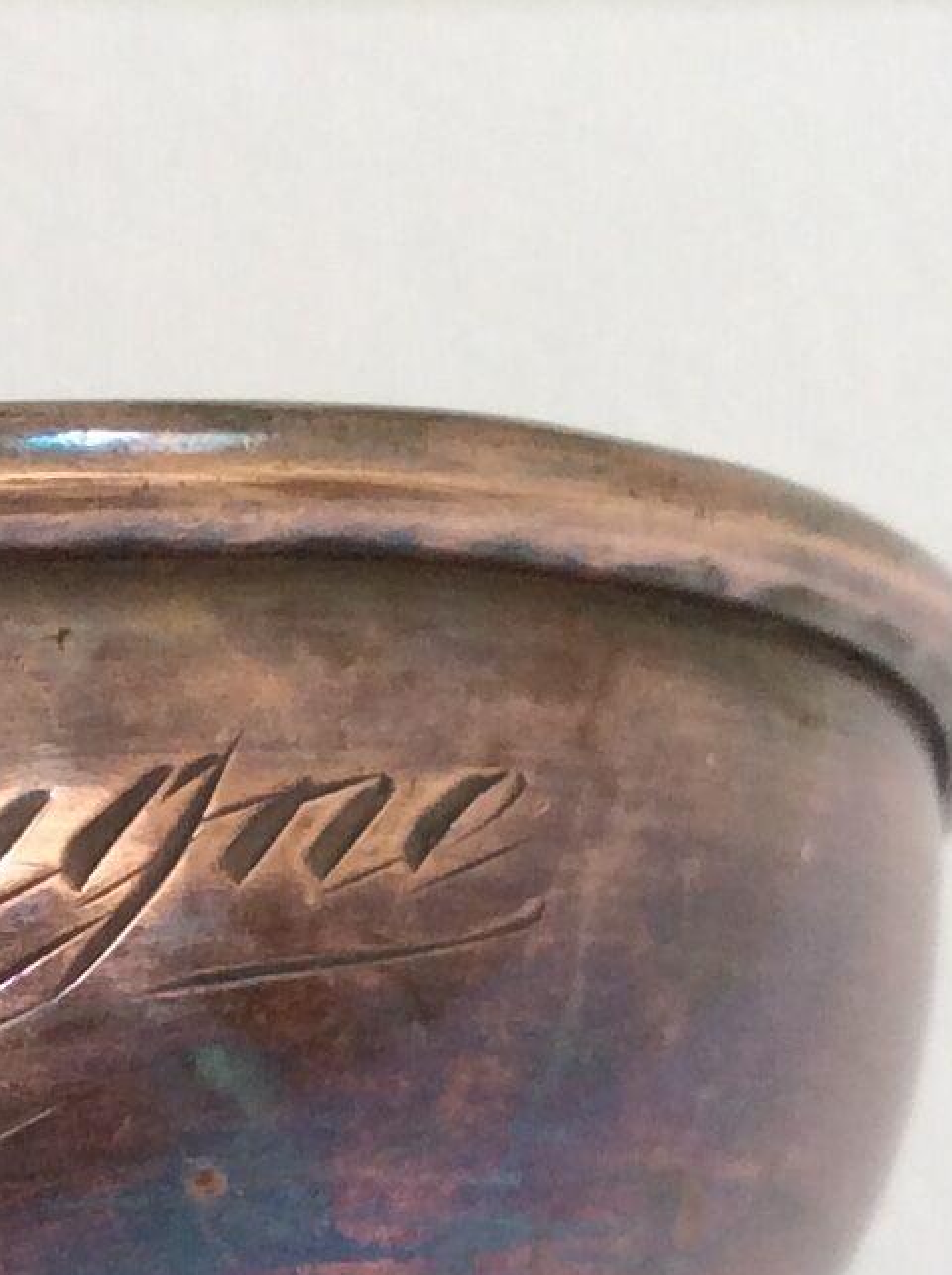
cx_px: 71
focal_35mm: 129
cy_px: 1198
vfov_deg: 15.1
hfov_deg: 11.4
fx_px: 4745
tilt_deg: -50.1
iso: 50
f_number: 2.4
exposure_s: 1/100
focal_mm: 3.3
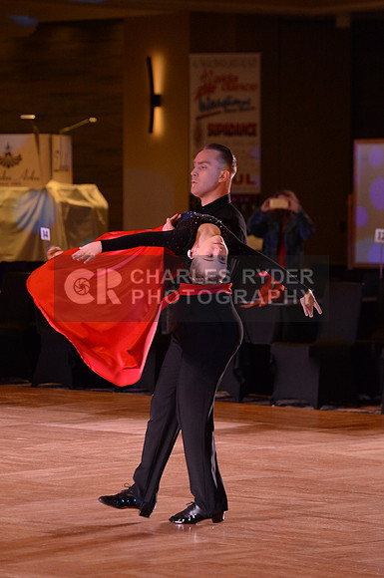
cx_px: 192
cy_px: 289
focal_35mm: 180
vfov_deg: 11.4
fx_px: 2888
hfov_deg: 7.6
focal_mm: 180
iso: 4000
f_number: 5
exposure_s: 1/250
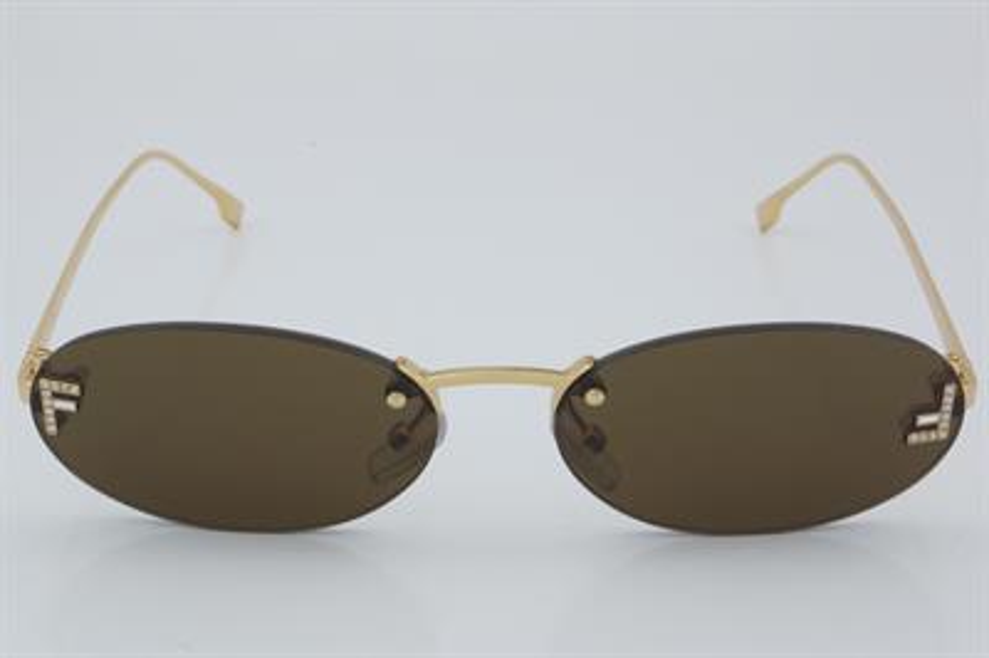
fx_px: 2265
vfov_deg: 16.5
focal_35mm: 82
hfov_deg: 24.6
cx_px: 494
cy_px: 329
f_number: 32
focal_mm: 55
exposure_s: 1/4
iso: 100
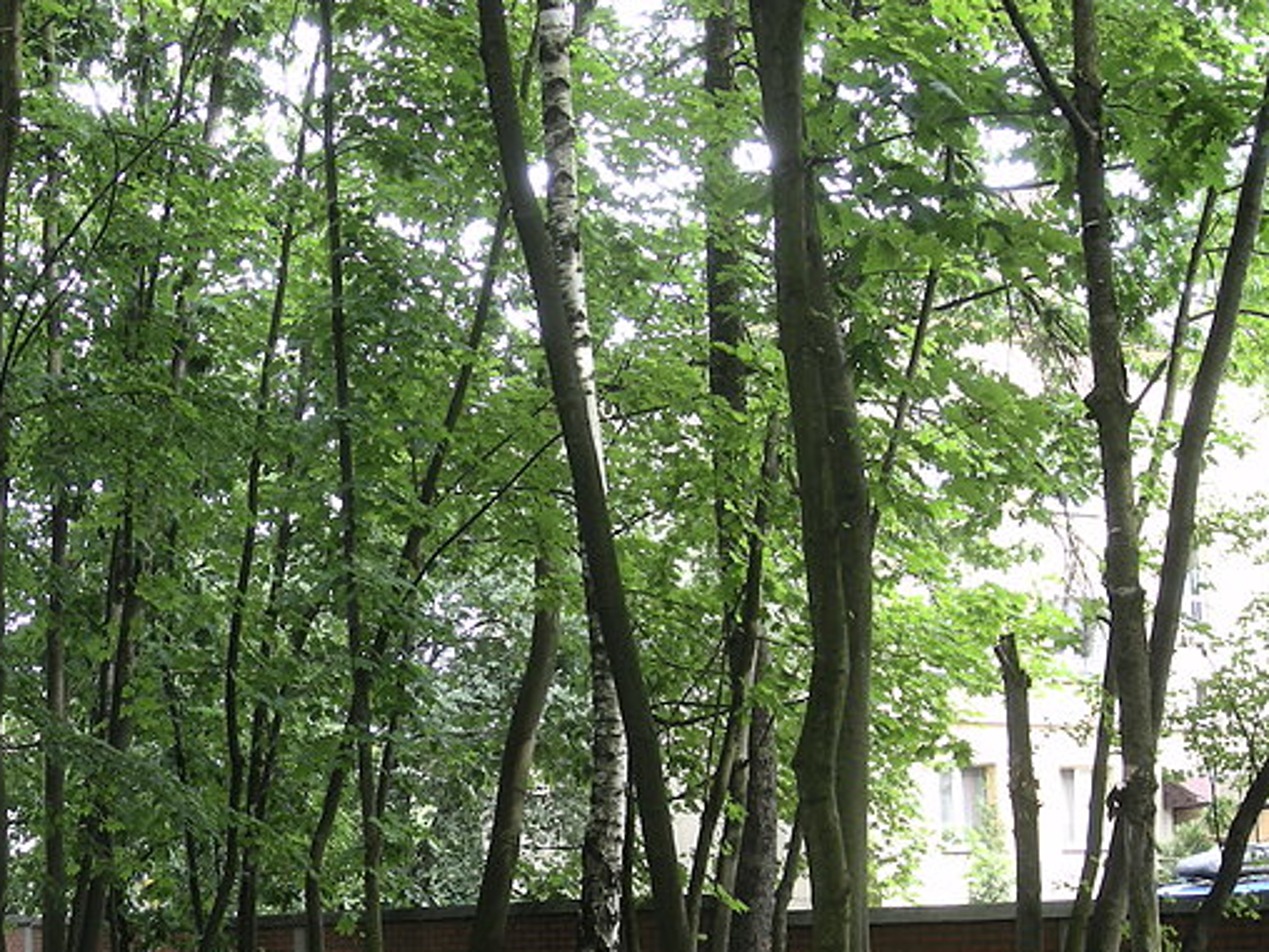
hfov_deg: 30.7
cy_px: 833
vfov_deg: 23.1
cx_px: 327
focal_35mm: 62
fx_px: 2273
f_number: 2.8
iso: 50
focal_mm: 5.7
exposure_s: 1/38.8
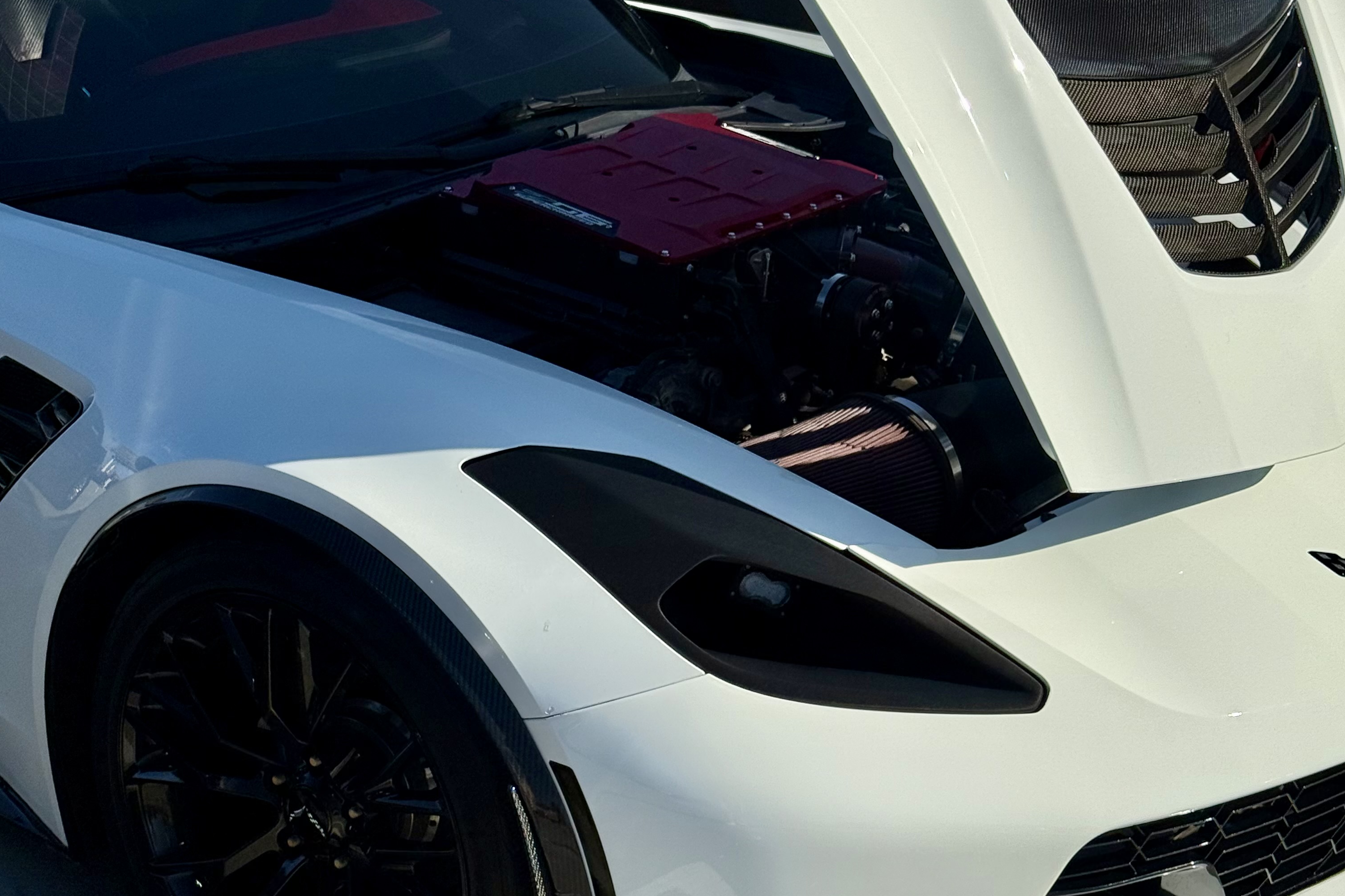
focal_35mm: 67
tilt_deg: -21.2
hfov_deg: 30.1
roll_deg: -2.5
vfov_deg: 20.3
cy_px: 361
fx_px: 2503
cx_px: 675
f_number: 1.78
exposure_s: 1/5587
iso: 64
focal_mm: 6.76
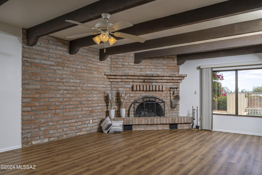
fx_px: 175
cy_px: 88
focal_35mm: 24
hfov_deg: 73.8
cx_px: 131
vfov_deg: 53.1
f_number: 7.1
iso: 200
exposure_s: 1/250
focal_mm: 24
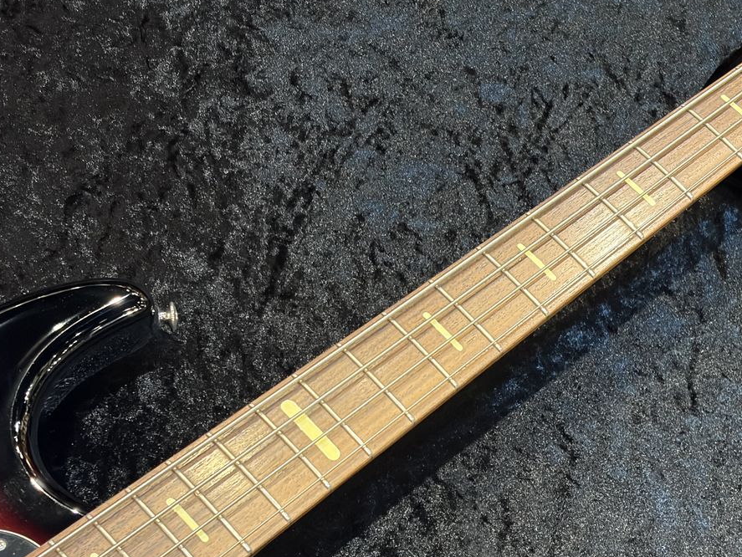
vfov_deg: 19.6
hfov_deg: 26.0
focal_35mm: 75
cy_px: 391
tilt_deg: -57.1
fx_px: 1608
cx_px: 408
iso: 160
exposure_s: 1/40
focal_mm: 5.96
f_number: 1.6
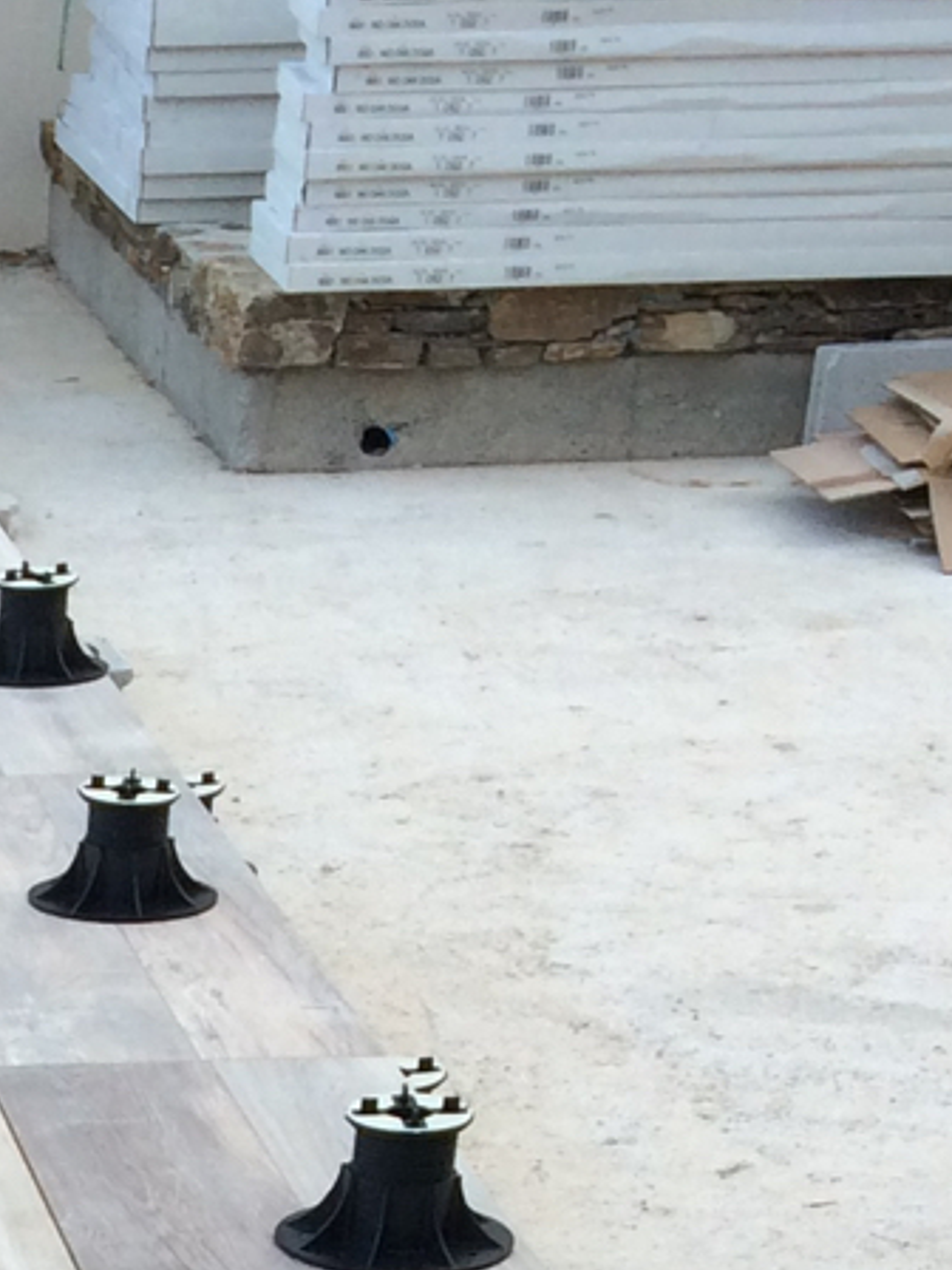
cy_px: 2101
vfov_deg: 13.3
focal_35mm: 137
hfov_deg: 10.0
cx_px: -994
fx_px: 5024
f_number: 2.2
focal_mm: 4.12
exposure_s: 1/120
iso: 40
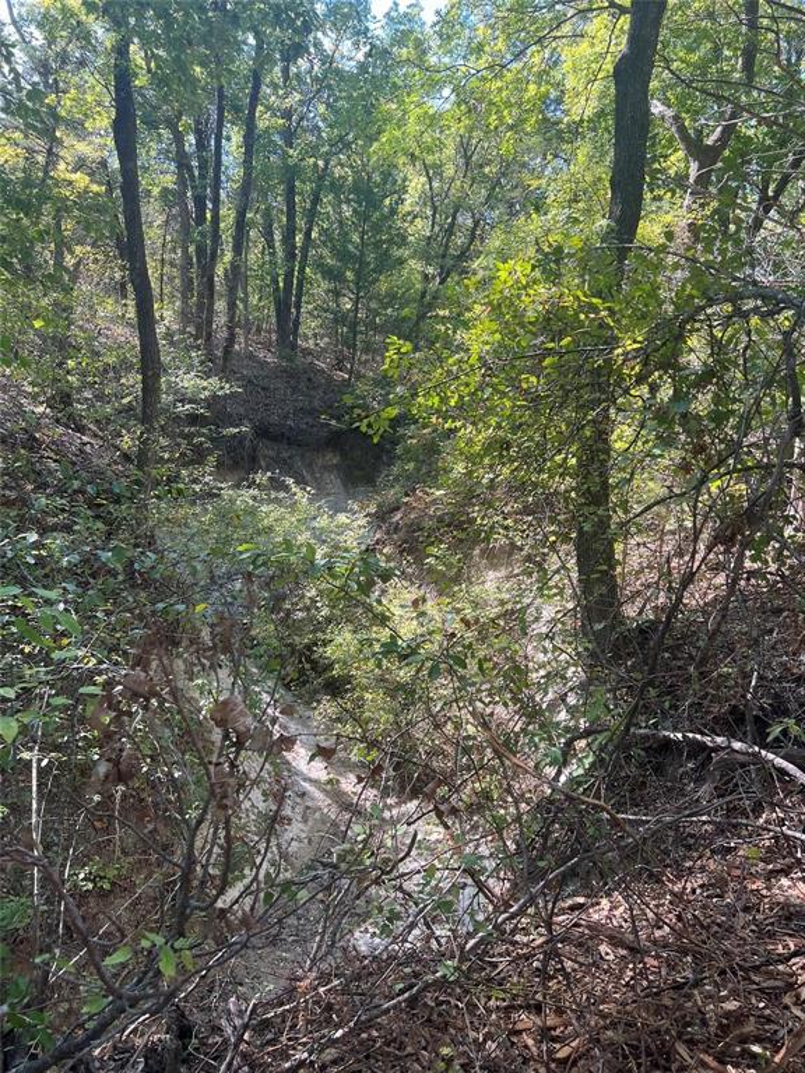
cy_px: 536
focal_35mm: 26
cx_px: 402
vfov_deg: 67.3
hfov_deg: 53.1
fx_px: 806
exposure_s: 1/242
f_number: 1.5
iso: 40
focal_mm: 5.7
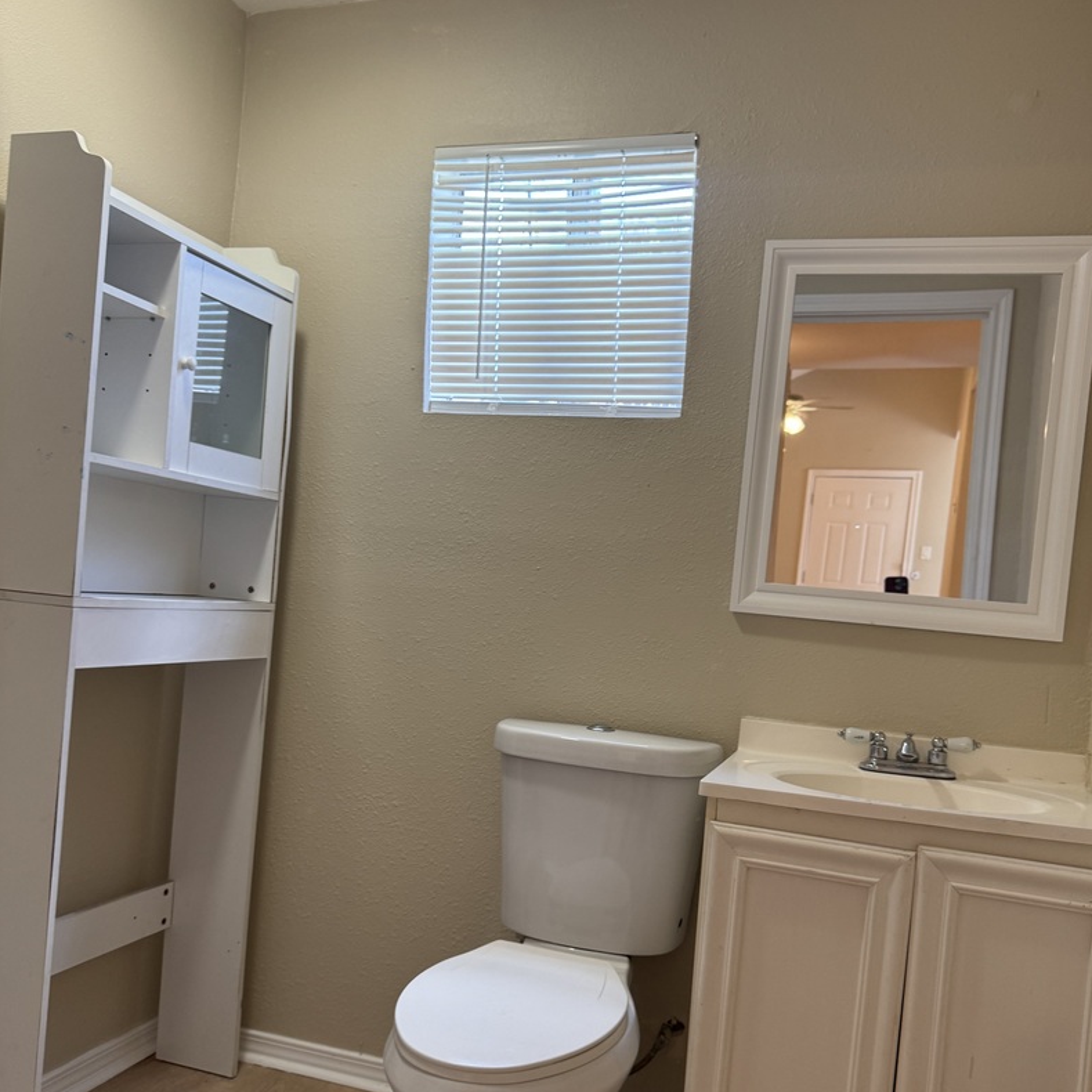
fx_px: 1035
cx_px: 557
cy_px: 611
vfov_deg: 55.5
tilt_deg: -2.2
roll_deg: -4.7
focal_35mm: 29
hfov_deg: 55.6
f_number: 1.78
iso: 125
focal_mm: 6.76
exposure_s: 1/60
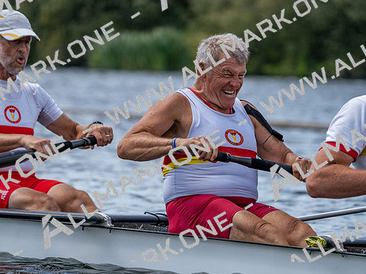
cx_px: 202
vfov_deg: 4.5
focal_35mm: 329
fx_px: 3478
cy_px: 127
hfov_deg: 6.0
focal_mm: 273
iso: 400
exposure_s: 1/2000
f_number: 5.6
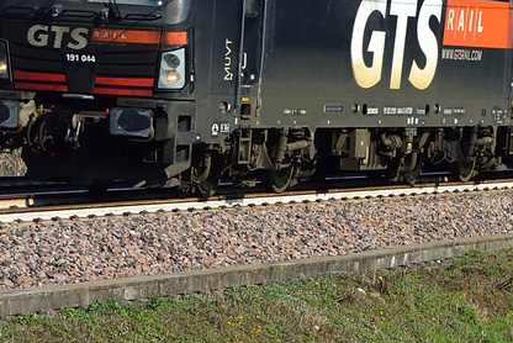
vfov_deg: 5.5
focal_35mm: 249
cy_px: 19
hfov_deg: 8.1
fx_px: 3551
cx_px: 779
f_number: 7.1
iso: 200
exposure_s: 1/800
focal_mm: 36
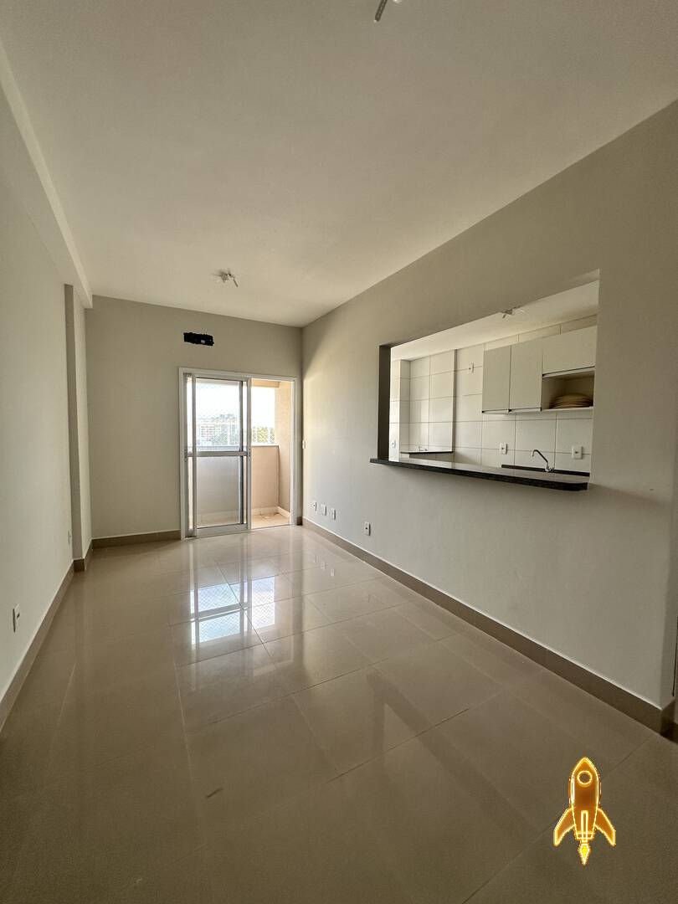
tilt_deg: -1.4
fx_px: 366
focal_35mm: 14
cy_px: 452
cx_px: 339
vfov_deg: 102.1
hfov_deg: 85.7
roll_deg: -1.6
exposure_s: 1/99
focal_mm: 2.22
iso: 80
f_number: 2.2
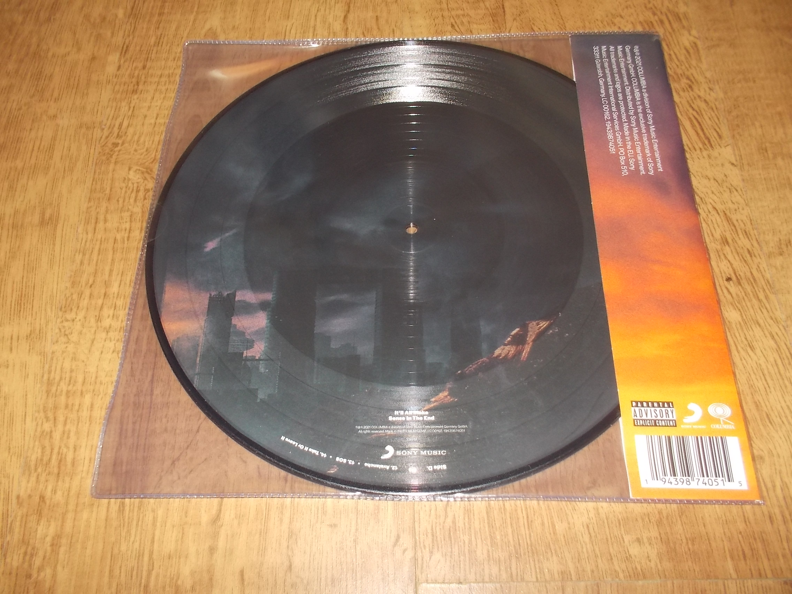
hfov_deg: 61.7
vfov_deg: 48.2
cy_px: 297
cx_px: 396
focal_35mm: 29
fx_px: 664
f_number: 3.3
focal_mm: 4.1
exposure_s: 1/30
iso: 200
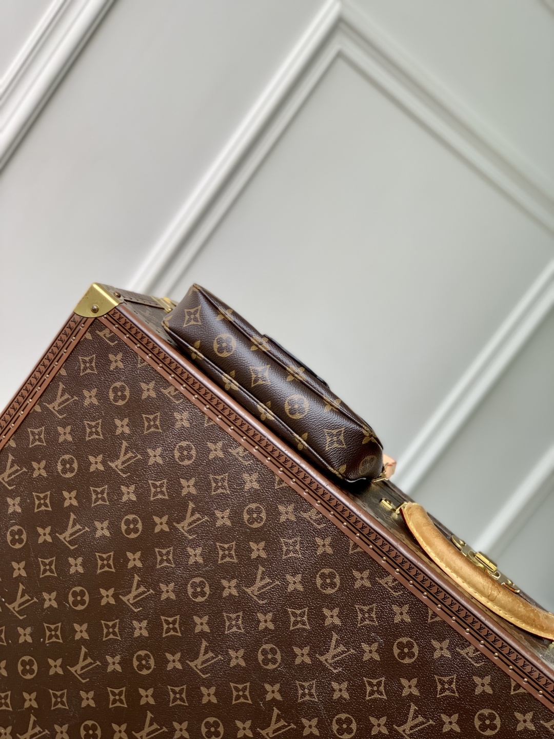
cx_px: 277
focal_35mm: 52
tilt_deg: -8.5
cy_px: 370
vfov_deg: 36.8
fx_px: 1110
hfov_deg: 28.0
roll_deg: -36.3
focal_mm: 6
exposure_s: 1/122
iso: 20
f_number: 2.4
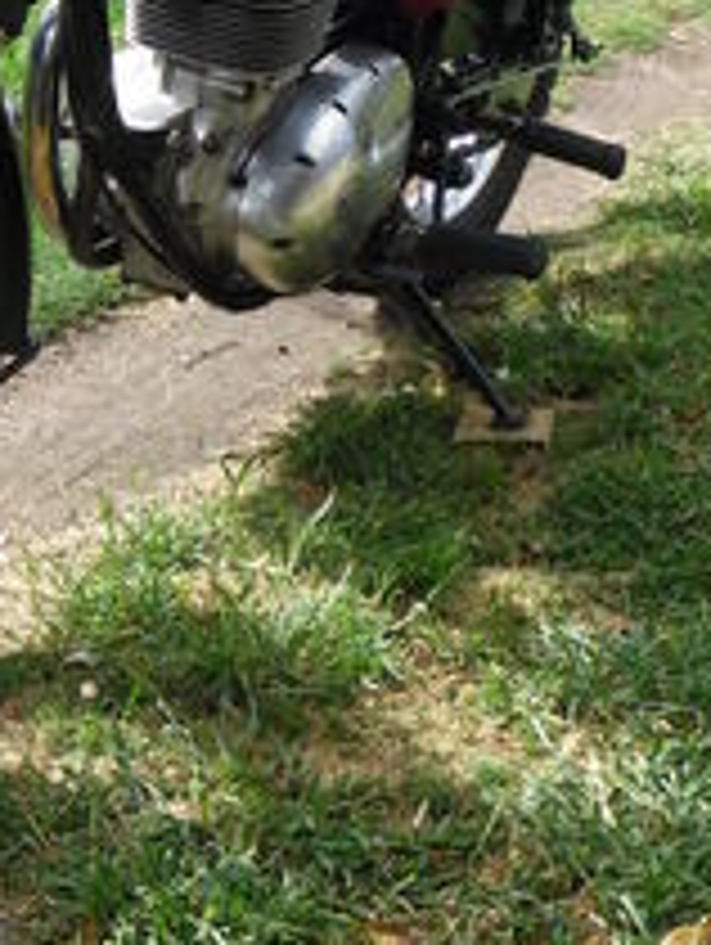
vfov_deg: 24.3
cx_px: 135
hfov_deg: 19.0
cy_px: 36
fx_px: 2104
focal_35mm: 77
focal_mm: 4.9
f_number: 3.5
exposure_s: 1/362
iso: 80
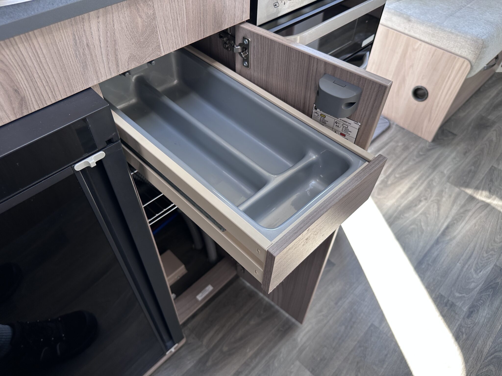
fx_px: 348
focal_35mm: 24
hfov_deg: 71.6
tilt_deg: -48.1
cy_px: 188
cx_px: 251
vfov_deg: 56.8
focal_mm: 6.86
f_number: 1.78
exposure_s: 1/121
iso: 80
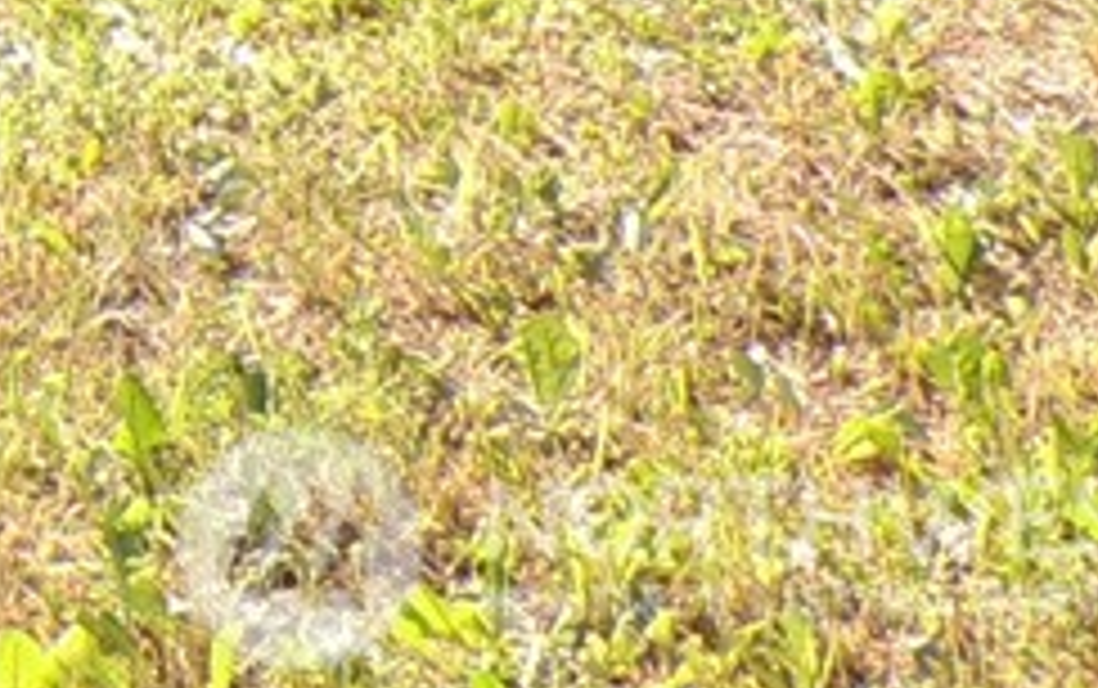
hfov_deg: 7.9
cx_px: -2254
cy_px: -1970
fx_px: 6859
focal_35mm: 229
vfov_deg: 5.2
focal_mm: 5.8
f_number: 3.2
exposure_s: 1/320
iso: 100
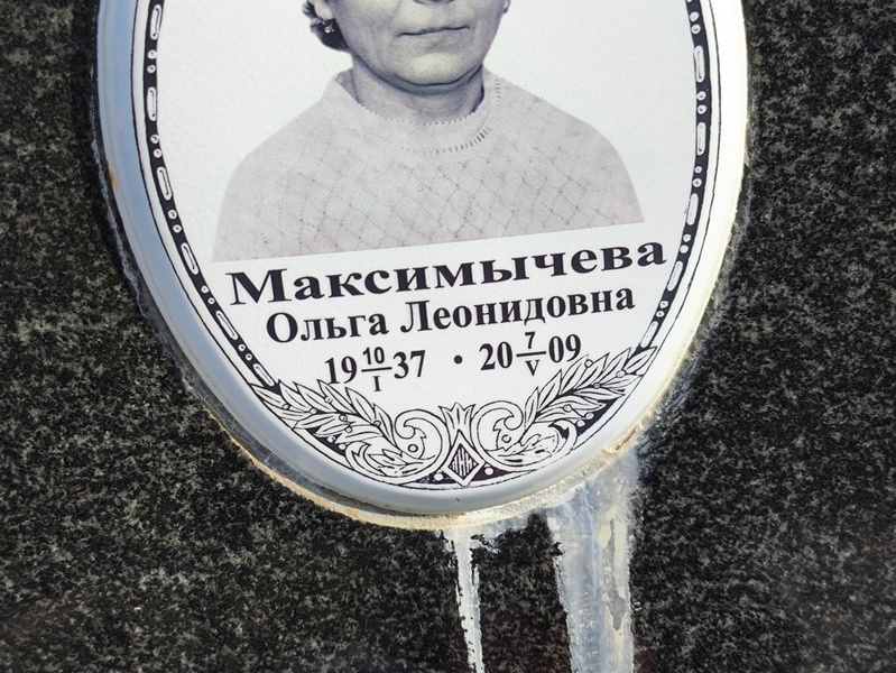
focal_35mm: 50
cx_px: 448
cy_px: 336
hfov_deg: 38.2
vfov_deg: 29.1
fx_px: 1295
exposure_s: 1/811
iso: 50
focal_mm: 4.71
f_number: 1.7
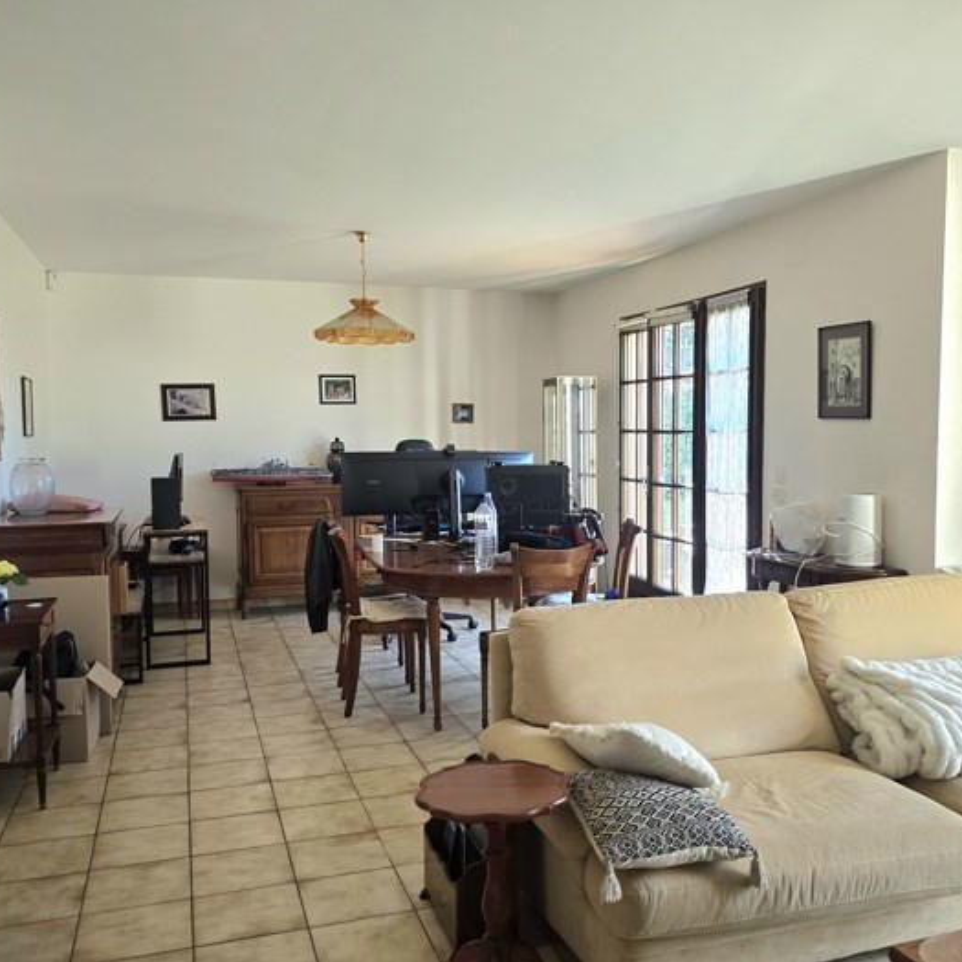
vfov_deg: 52.5
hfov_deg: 52.5
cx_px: 506
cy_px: 517
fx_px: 975
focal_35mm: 31
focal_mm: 6.3
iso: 200
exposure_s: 1/182
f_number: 1.7
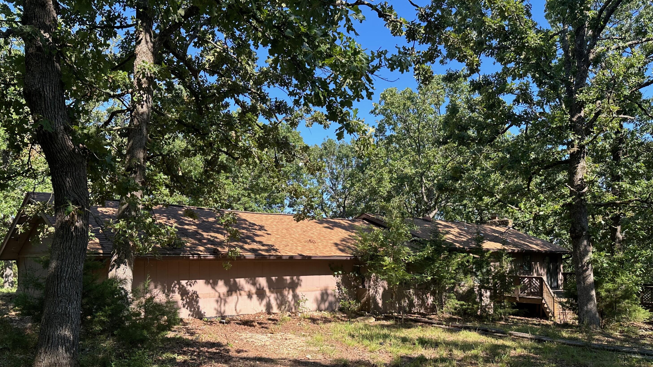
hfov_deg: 69.9
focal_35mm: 27
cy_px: 246
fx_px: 467
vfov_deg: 42.3
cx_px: 319
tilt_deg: +1.3
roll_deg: +0.2
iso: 80
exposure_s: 1/989
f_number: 1.78
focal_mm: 6.86
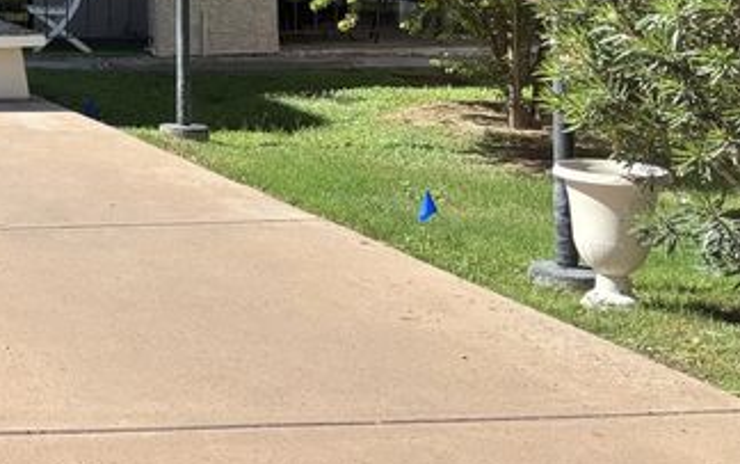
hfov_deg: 20.1
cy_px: -144
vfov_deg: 14.4
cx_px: -411
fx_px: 1756
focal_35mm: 87
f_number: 1.6
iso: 50
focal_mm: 5.96
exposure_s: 1/1721
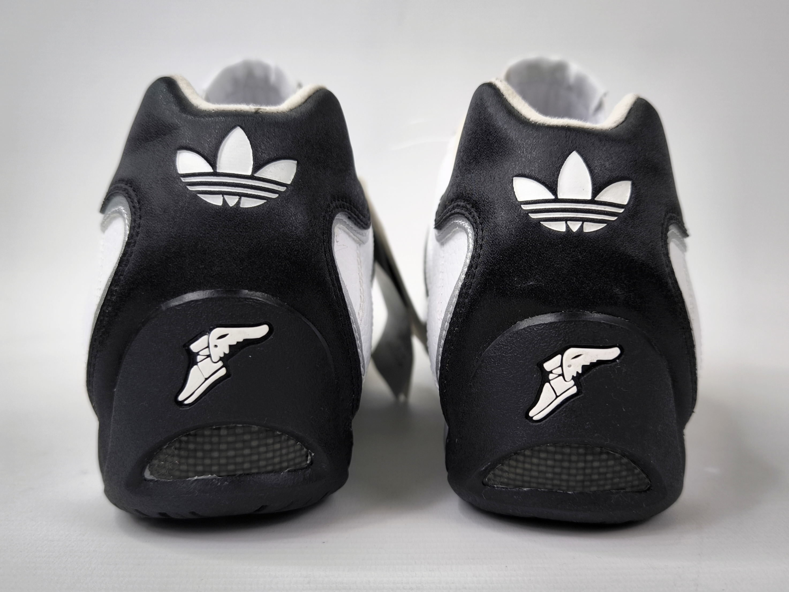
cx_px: 394
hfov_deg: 71.6
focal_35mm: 24
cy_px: 296
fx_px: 547
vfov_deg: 56.8
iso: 64
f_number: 1.9
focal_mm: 6.92
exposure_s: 1/100
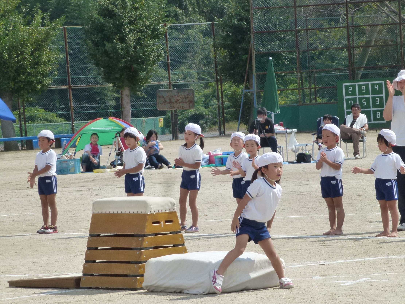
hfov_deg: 8.7
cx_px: 207
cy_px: 163
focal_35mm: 227
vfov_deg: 6.5
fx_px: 2656
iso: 160
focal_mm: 35.2
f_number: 5.5
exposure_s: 1/800
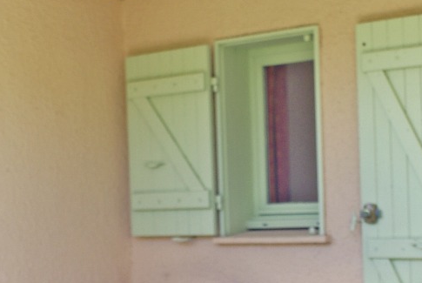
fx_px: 1045
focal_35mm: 89
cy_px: 237
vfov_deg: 15.3
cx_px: 276
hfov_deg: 22.8
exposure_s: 1/200
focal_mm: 18
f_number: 4
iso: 200
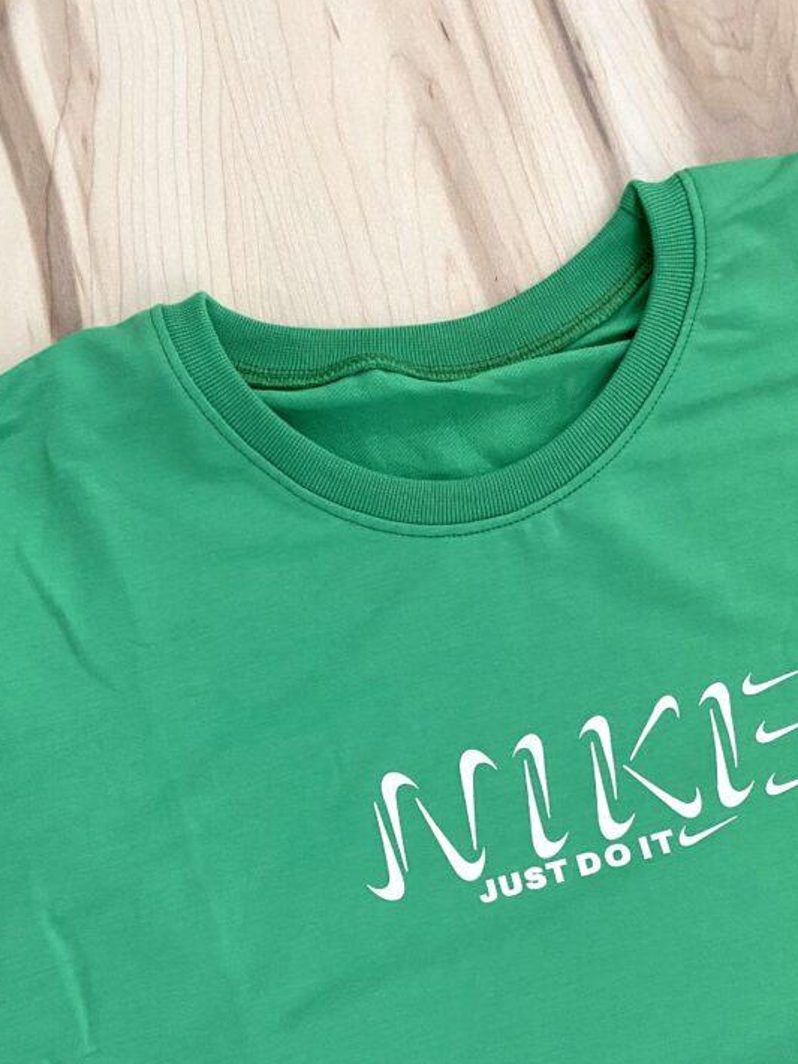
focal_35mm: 39
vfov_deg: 47.1
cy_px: 707
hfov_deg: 36.7
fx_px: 1199
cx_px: 337
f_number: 1.8
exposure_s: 1/33
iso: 320
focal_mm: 4.25
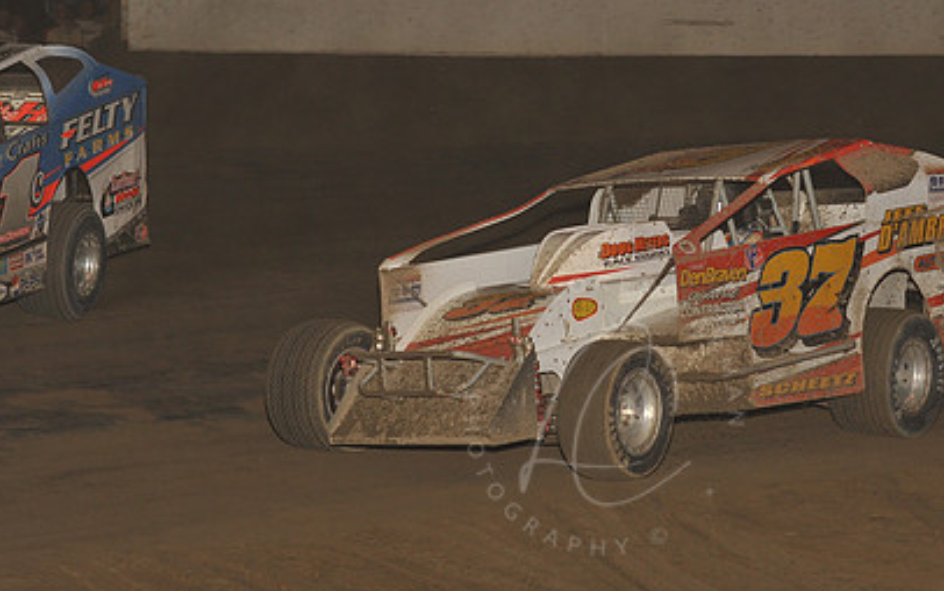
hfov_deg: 15.6
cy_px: 200
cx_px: 602
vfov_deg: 9.8
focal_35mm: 134
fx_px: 3448
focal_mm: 92
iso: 800
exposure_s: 1/320
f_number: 6.3
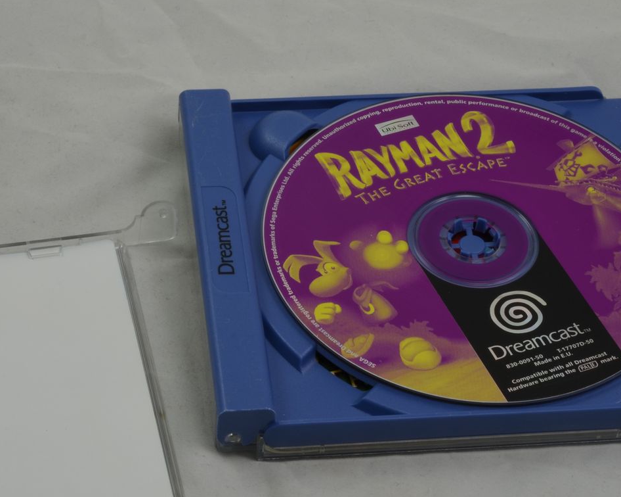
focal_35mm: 107
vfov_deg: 14.4
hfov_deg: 17.9
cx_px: 209
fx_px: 1966
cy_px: 312
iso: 100
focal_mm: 40
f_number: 20
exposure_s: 1/2.5
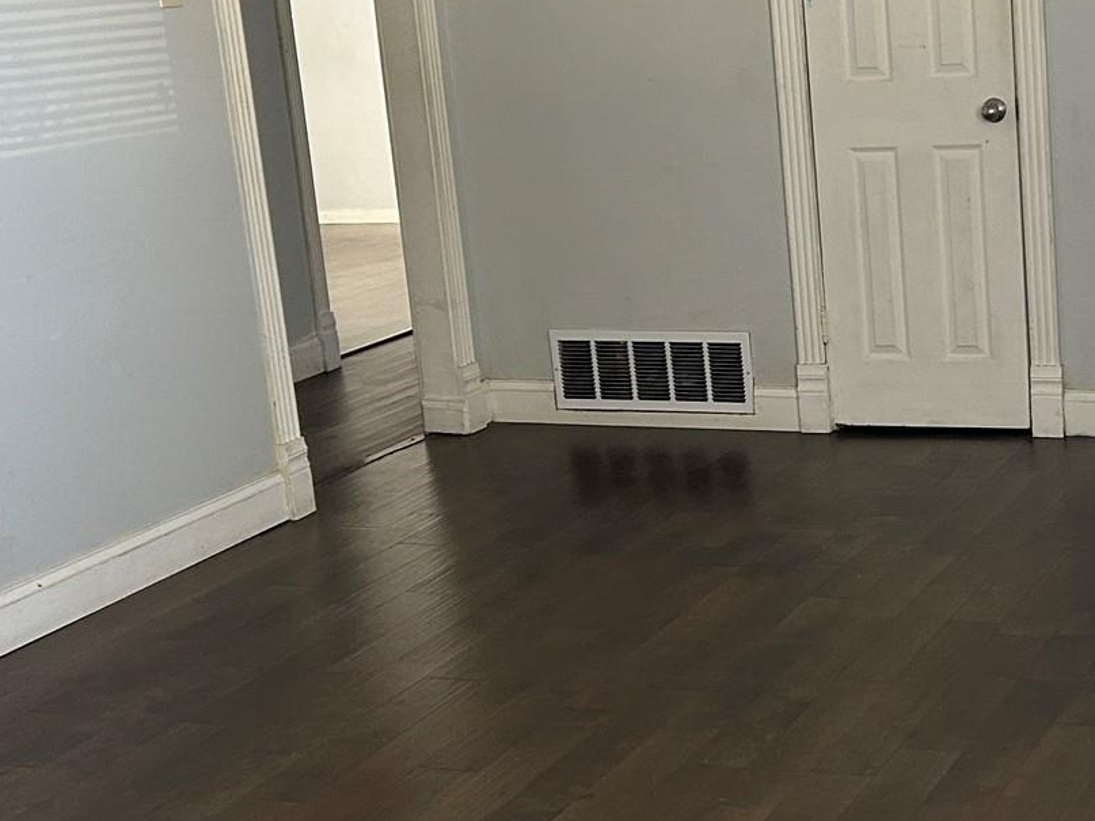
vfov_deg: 22.2
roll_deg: +3.4
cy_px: 400
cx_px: 905
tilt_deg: -13.6
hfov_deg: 28.6
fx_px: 2087
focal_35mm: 66
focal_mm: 5.7
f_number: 1.5
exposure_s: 1/60
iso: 160
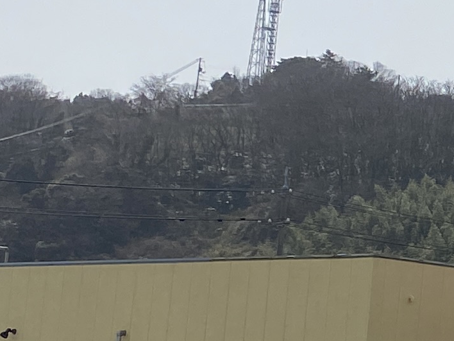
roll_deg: -1.5
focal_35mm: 148
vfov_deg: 10.0
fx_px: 1941
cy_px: 169
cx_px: 1143
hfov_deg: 11.0
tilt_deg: +7.9
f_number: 1.8
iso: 32
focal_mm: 4.25
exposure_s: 1/6757
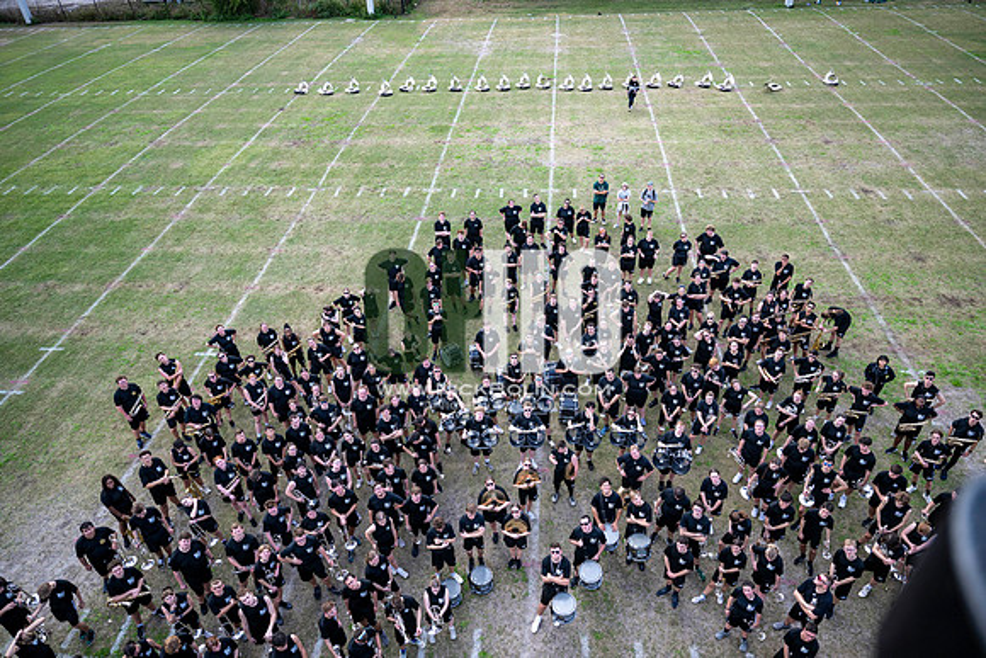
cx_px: 493
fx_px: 657
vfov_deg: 53.2
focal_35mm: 24
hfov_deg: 73.7
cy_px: 329
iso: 250
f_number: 2.8
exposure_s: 1/1250
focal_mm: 24
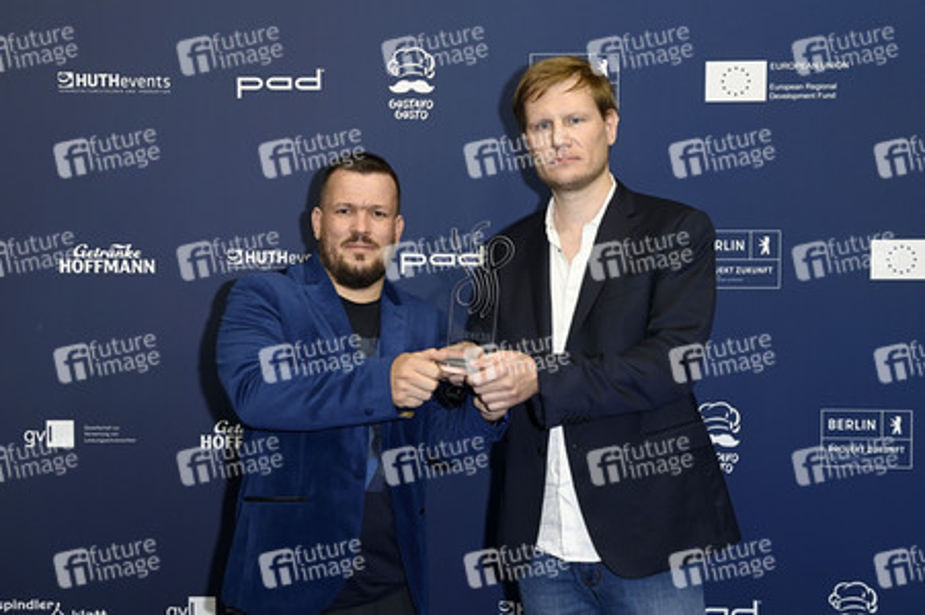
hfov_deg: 46.4
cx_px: 462
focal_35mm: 42
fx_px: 1078
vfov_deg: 31.8
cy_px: 308
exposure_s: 1/250
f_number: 5
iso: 800
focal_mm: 42
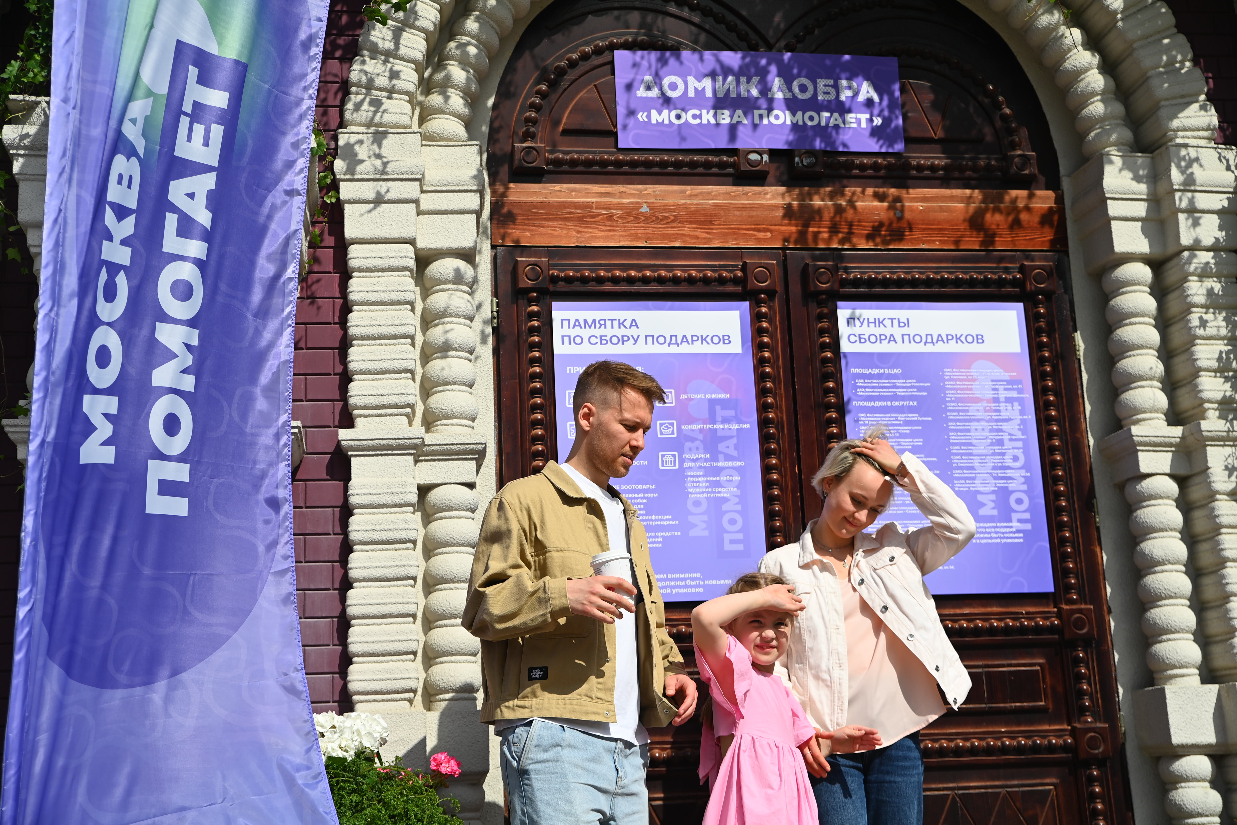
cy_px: 412
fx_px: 1649
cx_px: 618
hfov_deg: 41.1
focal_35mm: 48
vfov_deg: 28.1
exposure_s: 1/640
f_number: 3.2
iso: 100
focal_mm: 48
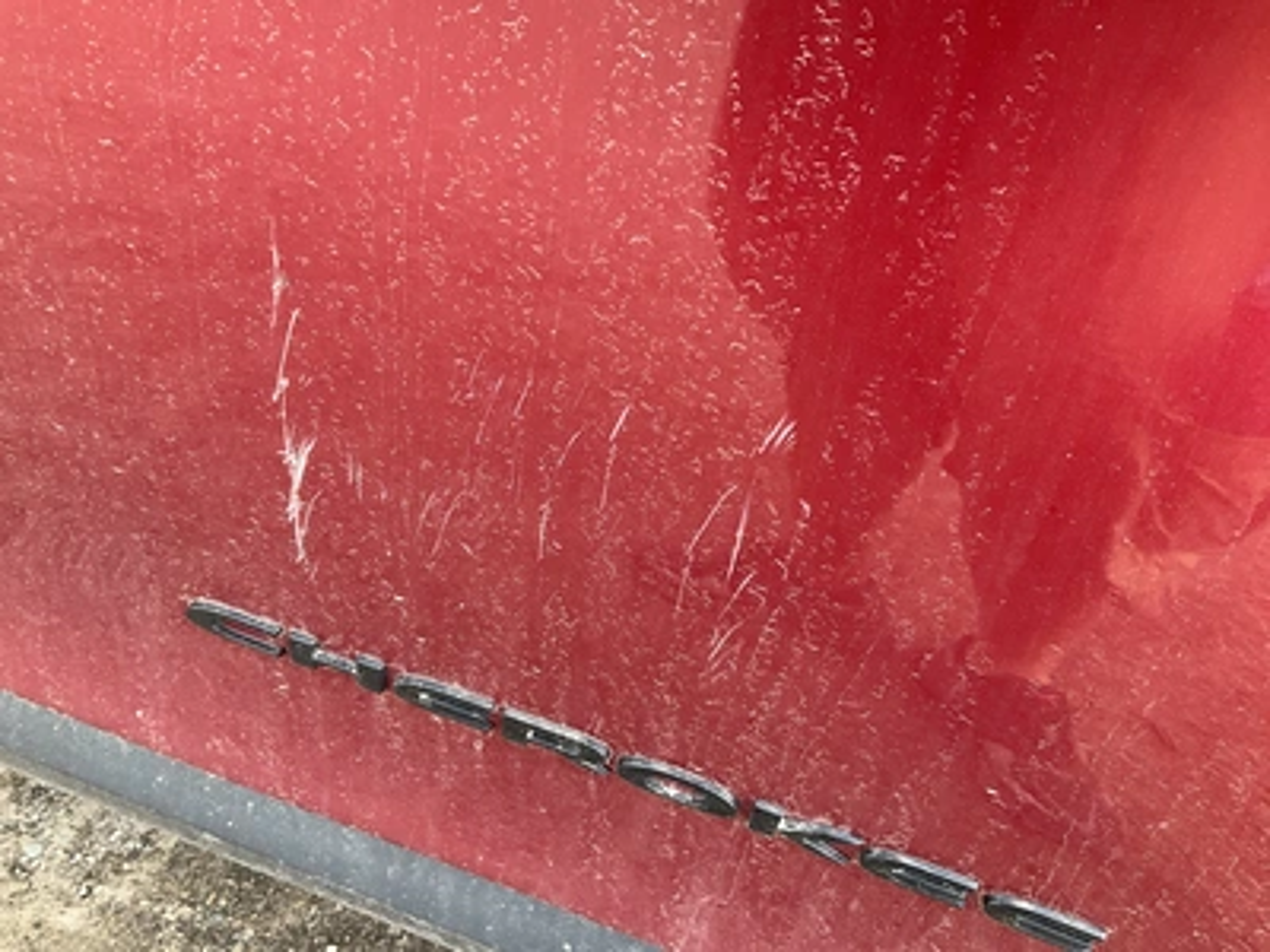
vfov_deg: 48.2
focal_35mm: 29
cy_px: 476
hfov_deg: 61.7
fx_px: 1064
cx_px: 635
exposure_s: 1/122
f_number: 1.8
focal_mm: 3
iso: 40
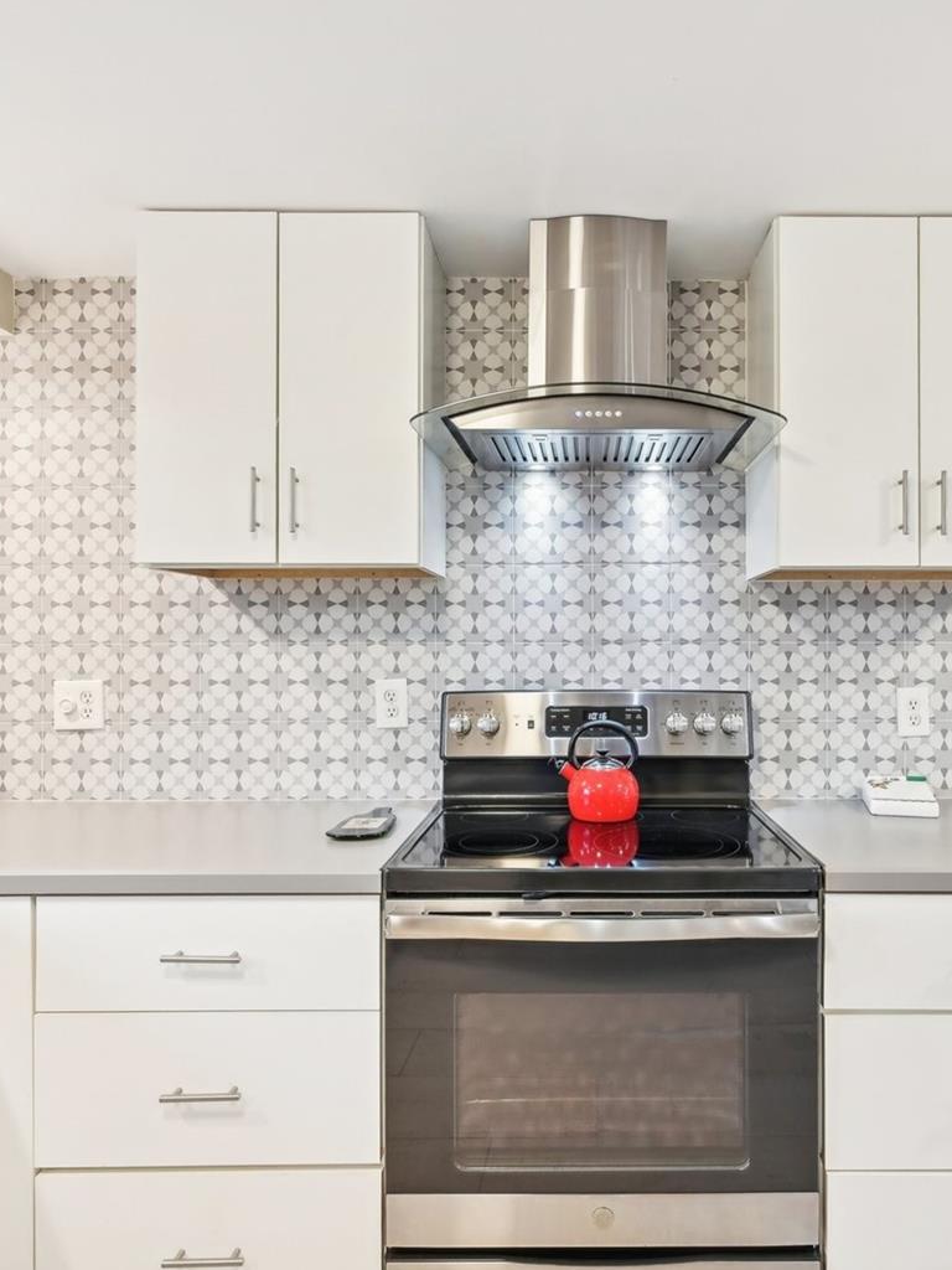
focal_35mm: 21
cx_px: 585
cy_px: 636
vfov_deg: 79.0
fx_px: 770
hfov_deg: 62.7
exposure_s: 1/10
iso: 400
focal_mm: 14
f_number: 8
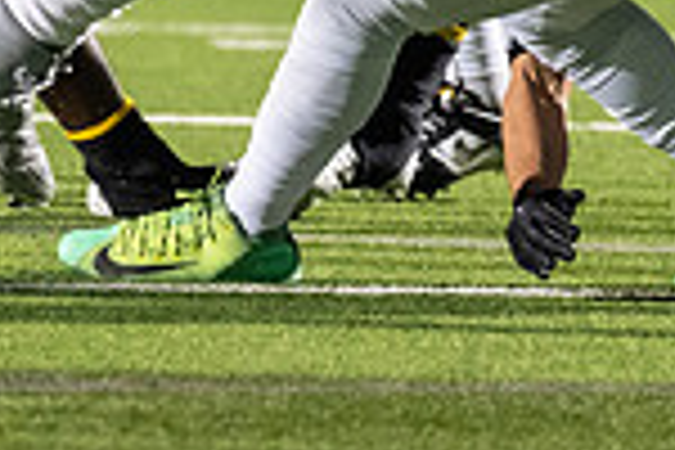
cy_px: -243
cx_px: 210
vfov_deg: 1.4
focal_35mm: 979
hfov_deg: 2.1
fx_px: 18355
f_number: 2.8
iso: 5000
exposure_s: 1/1250
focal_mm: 200
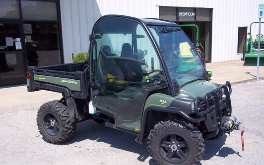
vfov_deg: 32.7
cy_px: 96
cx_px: 131
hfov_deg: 50.4
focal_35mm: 39
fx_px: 281
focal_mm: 6.5
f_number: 8
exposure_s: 1/125
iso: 80
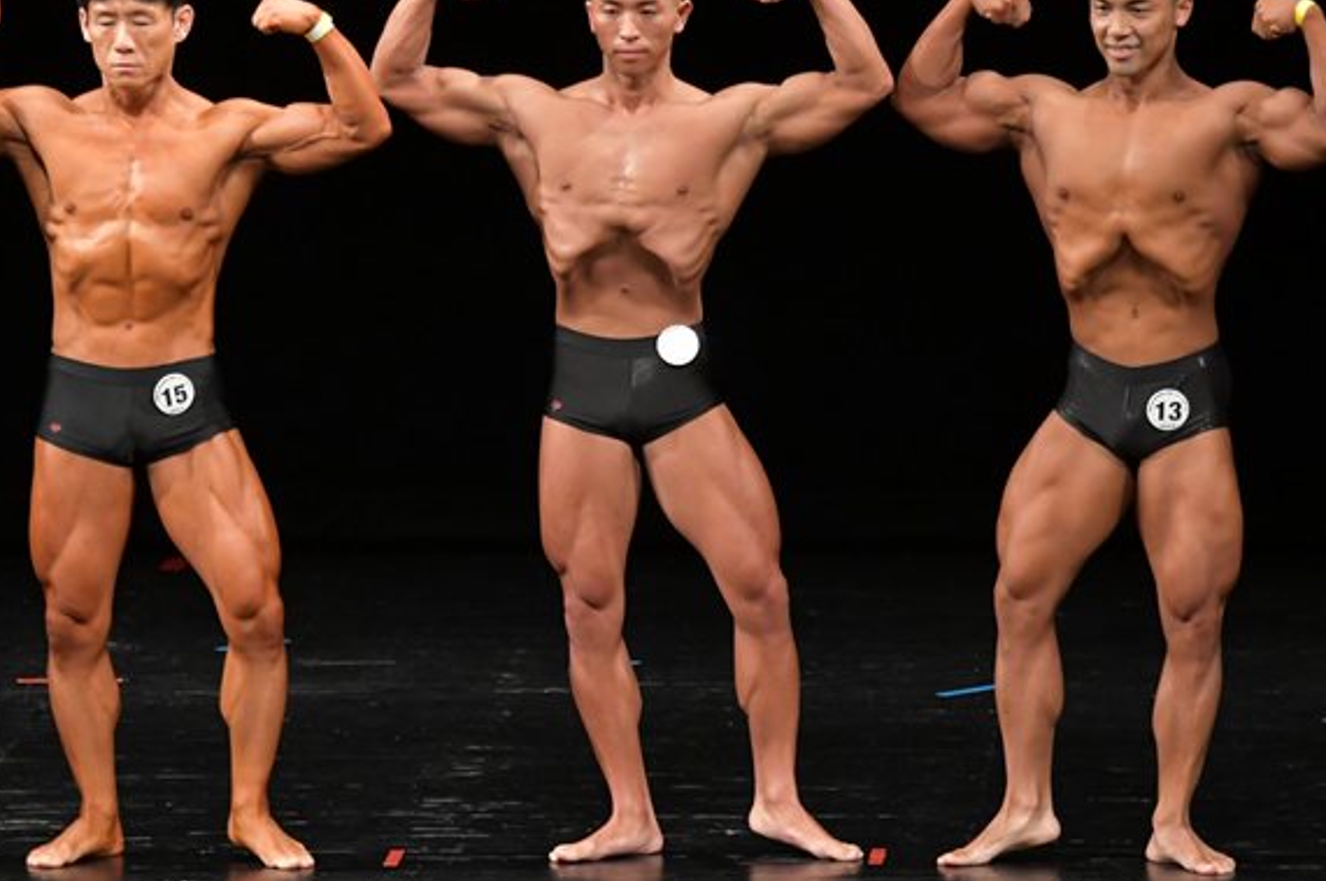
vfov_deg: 4.0
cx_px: 552
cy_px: 360
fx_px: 12770
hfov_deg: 5.9
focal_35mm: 347
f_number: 5.6
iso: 3200
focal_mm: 170
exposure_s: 1/400
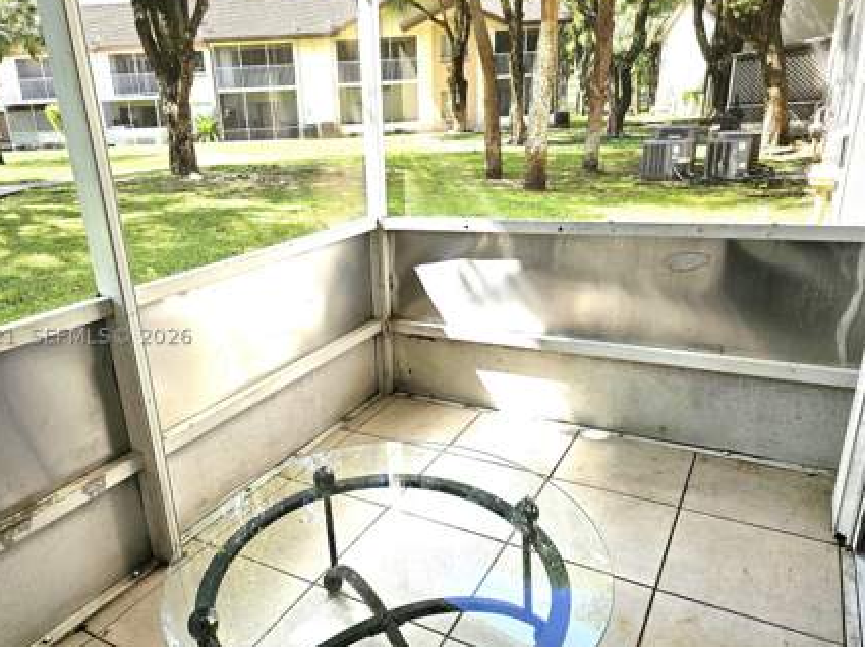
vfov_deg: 53.0
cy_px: 336
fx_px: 649
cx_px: 379
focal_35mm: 26
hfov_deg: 67.1
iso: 20
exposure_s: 1/180
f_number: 1.7
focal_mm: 6.3
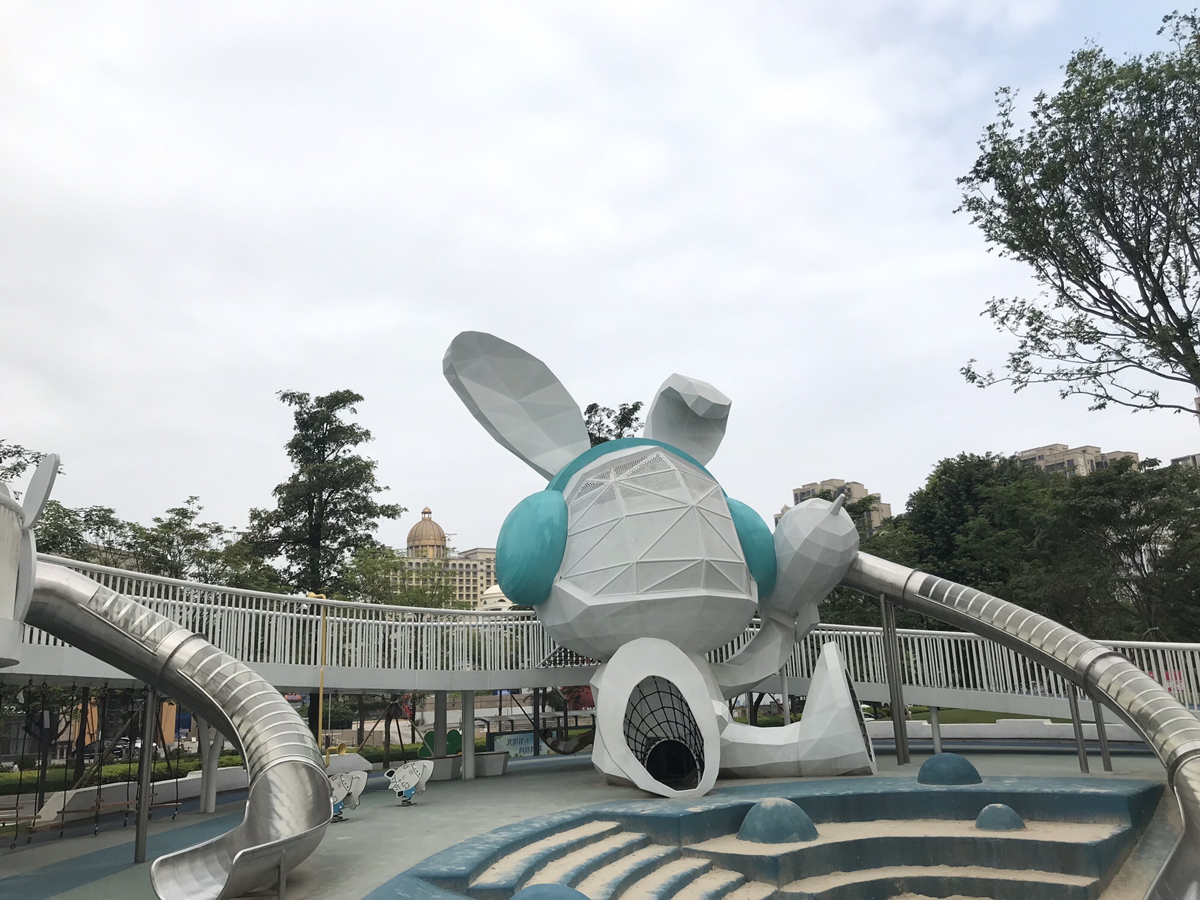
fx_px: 971
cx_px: 600
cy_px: 450
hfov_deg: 63.4
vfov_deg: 49.7
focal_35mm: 28
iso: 20
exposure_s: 1/2083
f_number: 1.8
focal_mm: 3.99
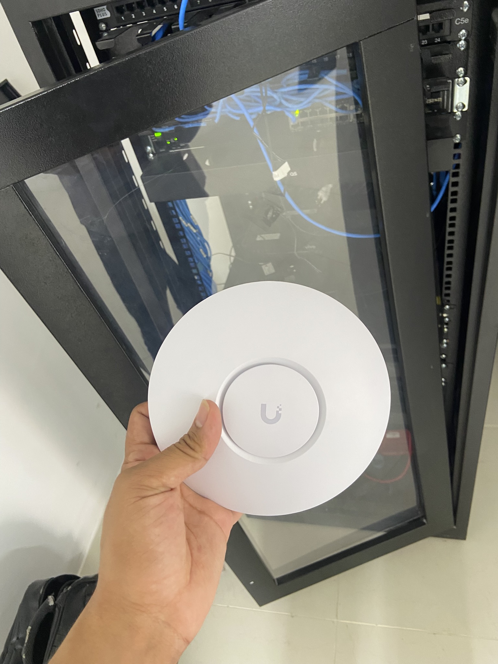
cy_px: 332
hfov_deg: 53.1
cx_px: 249
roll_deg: +19.0
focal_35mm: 26
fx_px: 499
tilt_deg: -39.0
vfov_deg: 67.3
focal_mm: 4.25
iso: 160
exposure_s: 1/60
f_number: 1.8
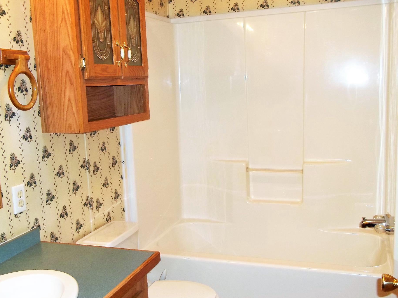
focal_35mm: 36
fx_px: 414
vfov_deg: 39.7
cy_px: 154
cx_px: 181
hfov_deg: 51.3
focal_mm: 5.7
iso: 80
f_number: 2.9
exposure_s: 1/30
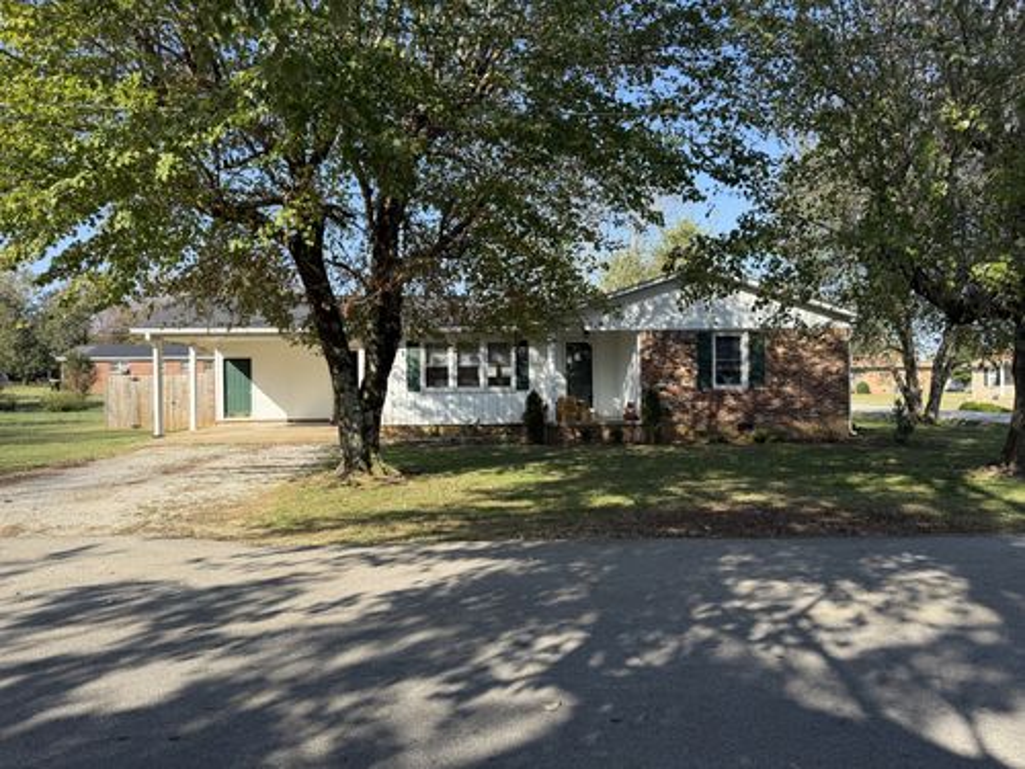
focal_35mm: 24
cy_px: 384
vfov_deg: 56.8
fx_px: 711
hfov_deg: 71.6
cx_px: 512
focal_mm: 6.76
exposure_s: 1/1949
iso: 80
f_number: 1.78
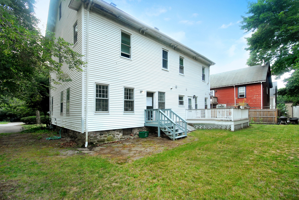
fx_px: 125
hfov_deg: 100.3
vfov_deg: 77.5
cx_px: 150
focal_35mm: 15
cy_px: 100
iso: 400
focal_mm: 10
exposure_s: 1/60
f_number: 8
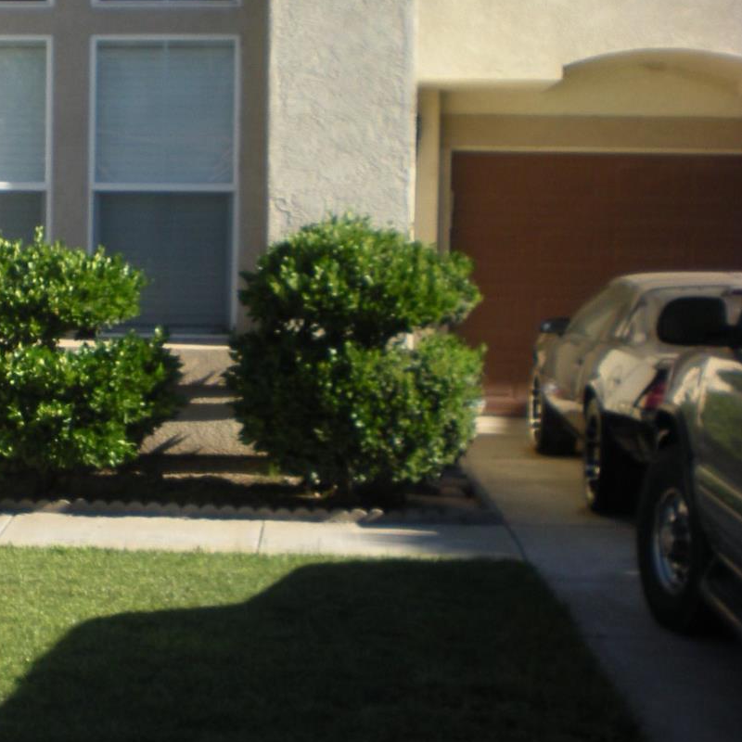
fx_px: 2037
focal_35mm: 84
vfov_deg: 20.6
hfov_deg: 20.2
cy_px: 412
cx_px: 49
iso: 64
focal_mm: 6.3
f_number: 4.6
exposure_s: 1/308
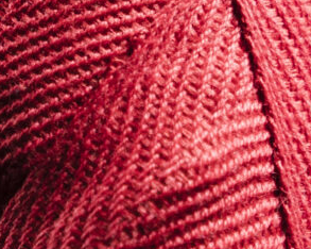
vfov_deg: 2.5
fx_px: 5666
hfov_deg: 3.1
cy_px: 79
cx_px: -200
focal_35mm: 616
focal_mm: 75
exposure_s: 1/125
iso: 250
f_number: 3.5
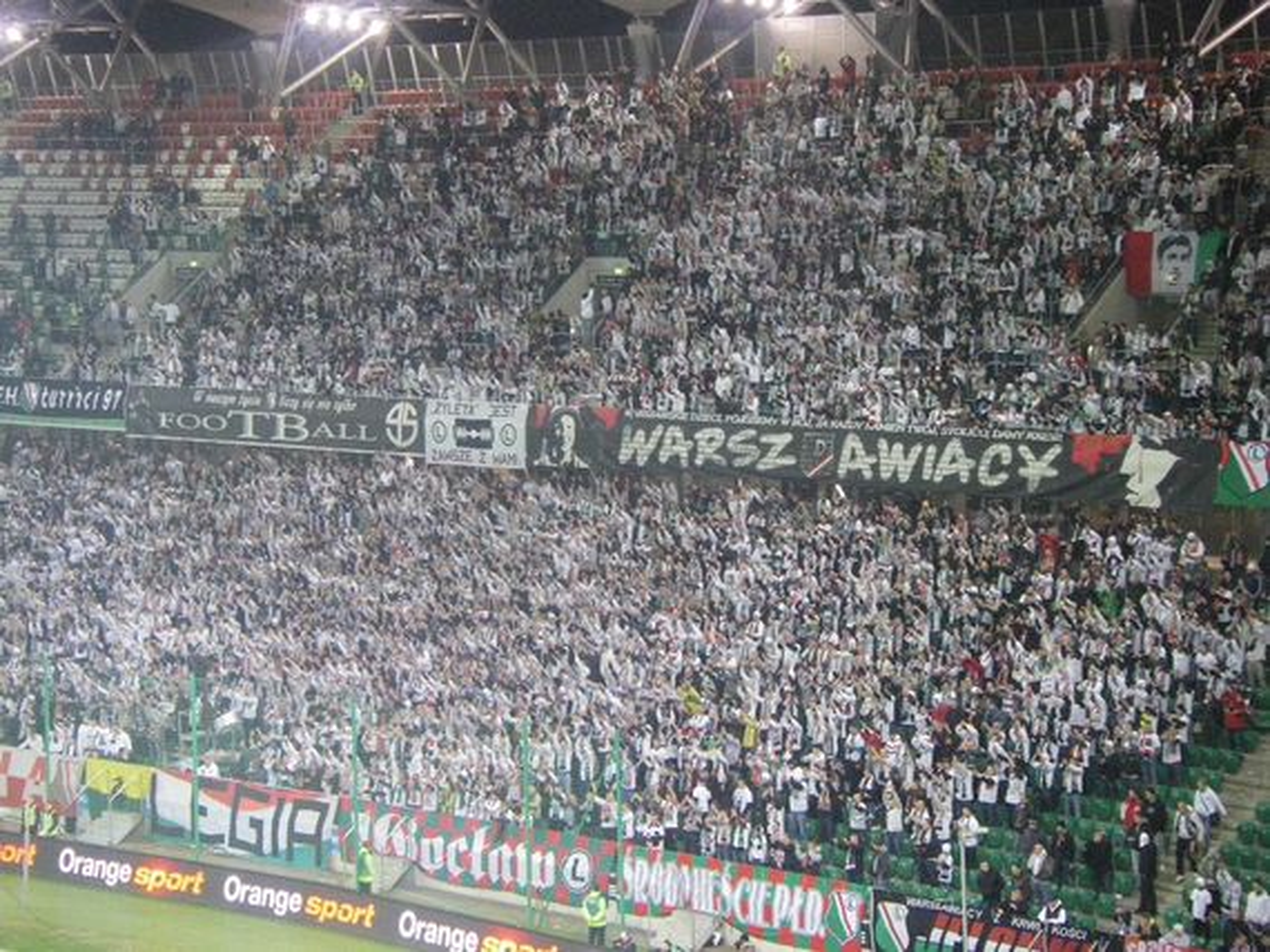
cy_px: 476
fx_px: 3191
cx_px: 635
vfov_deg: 17.0
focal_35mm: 87
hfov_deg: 22.5
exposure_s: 1/60
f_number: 4
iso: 800
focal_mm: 14.4
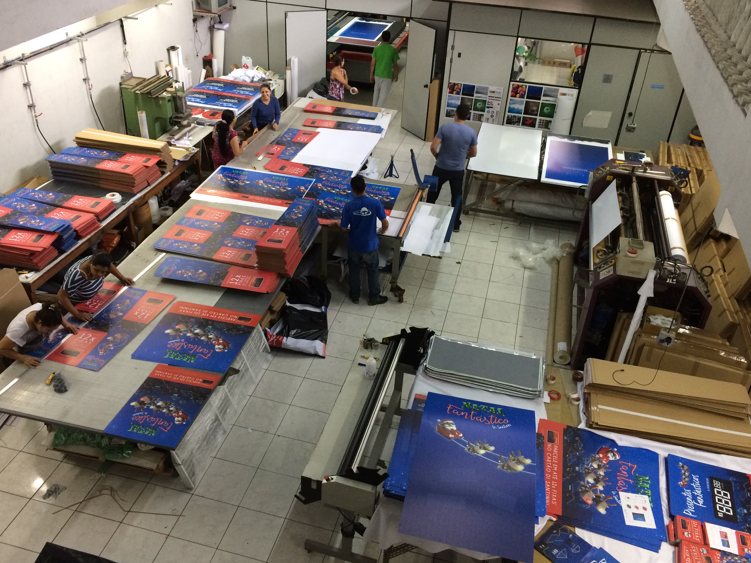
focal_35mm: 31
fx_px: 673
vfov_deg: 45.4
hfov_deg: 58.3
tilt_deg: -31.4
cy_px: 272
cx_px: 367
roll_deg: -1.8
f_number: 2.2
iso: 160
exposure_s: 1/30
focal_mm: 4.15
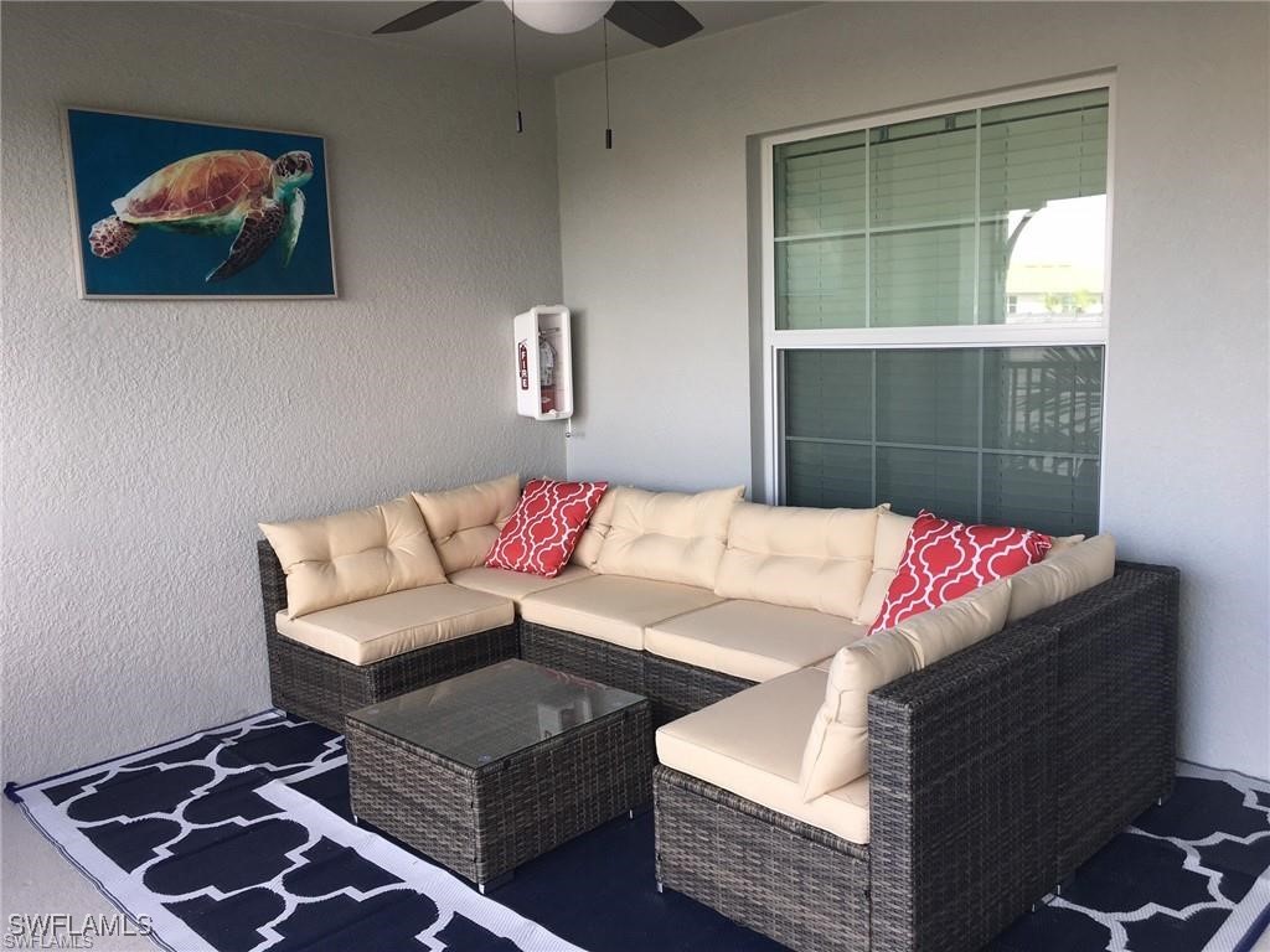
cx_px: 635
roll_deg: +2.0
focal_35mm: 29
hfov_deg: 61.7
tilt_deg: -7.6
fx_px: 1064
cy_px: 476
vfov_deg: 48.2
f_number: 2.2
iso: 25
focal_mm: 4.15
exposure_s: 1/40
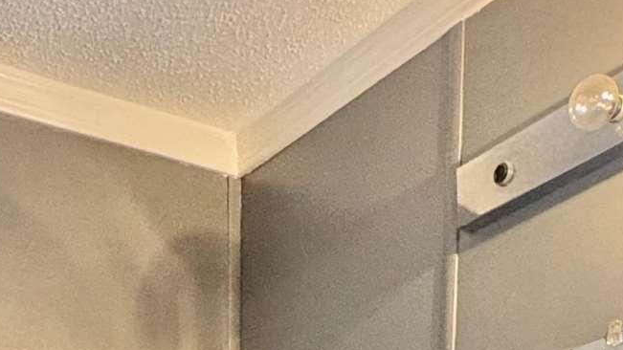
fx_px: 1189
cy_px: 944
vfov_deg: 11.9
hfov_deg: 28.4
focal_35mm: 72
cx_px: 78
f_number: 2.2
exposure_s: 1/60
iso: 500
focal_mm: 2.22
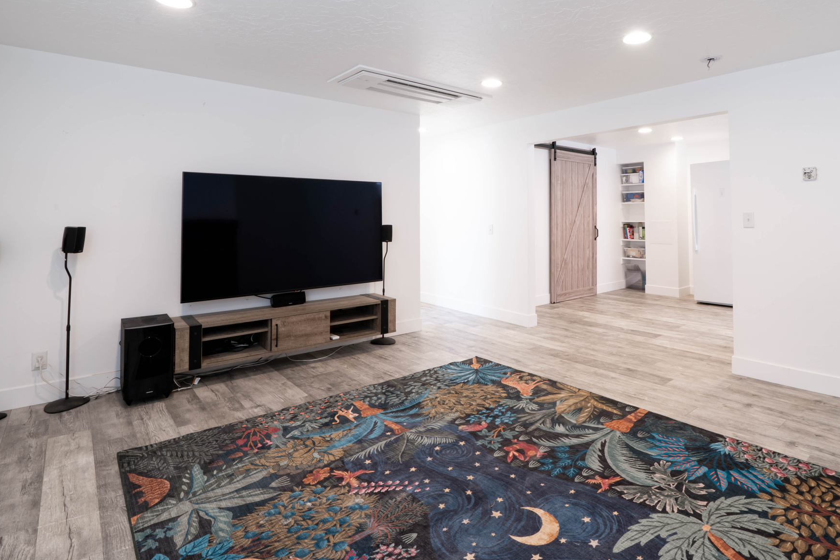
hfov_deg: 86.1
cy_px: 189
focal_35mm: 19
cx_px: 492
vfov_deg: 63.0
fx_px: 443
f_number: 16
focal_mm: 12
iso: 160
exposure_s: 2.5
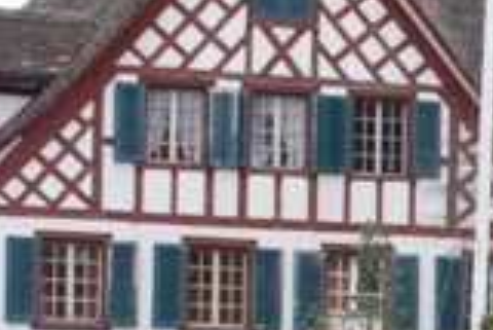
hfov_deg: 6.5
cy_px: 532
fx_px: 4222
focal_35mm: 308
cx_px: 884
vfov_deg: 4.4
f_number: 5.6
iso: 180
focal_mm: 32
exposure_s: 1/125
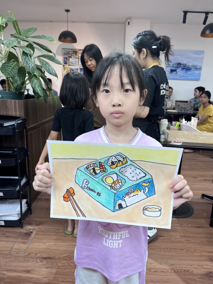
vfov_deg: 67.3
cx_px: 106
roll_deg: -3.0
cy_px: 142
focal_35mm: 26
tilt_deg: -13.0
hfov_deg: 53.1
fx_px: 213
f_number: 1.6
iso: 80
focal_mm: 5.1
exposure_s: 1/100
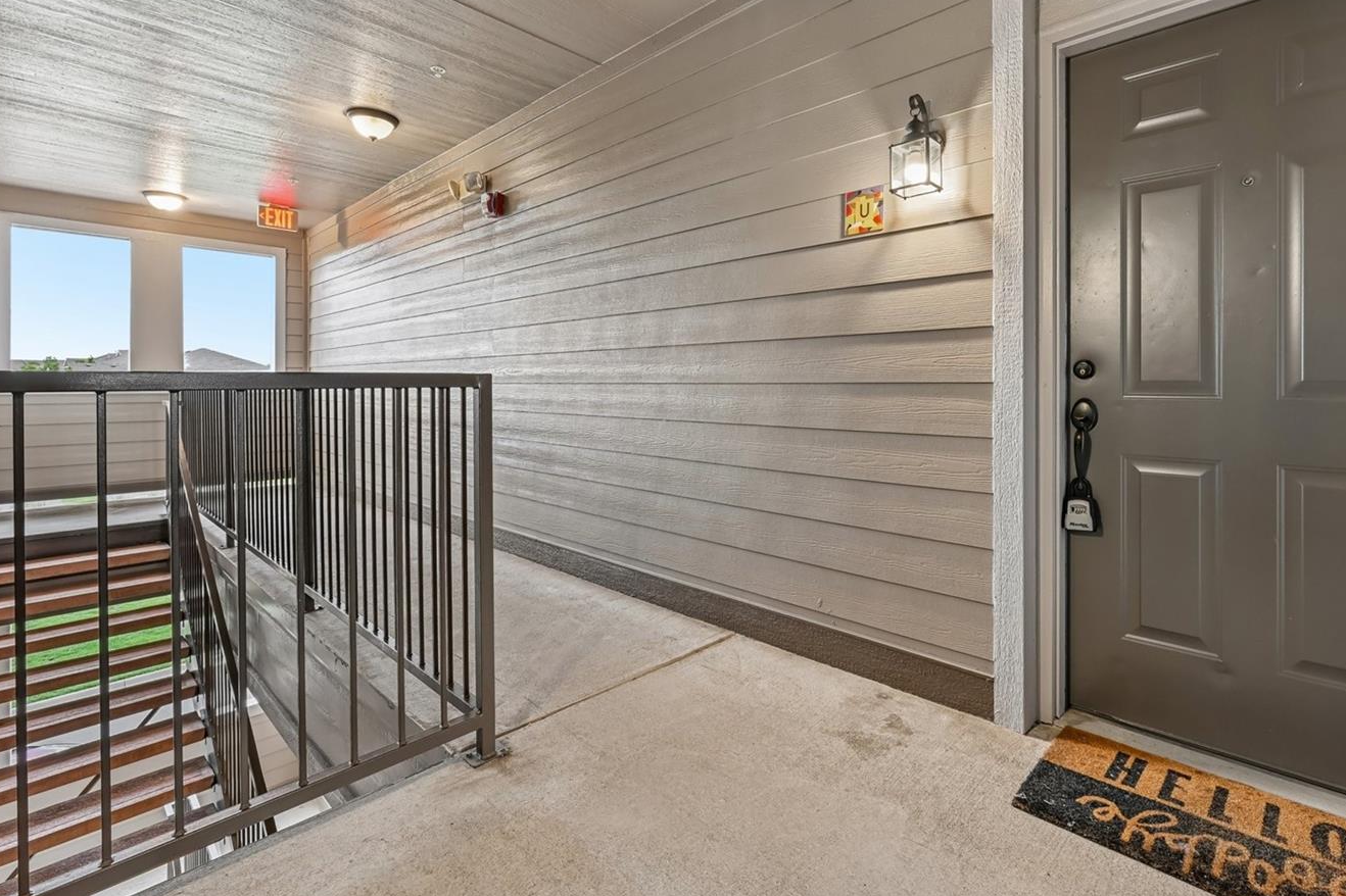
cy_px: 372
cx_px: 740
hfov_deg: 93.0
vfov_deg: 69.9
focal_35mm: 17
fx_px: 635
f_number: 10
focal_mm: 14
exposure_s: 1/1.67
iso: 400
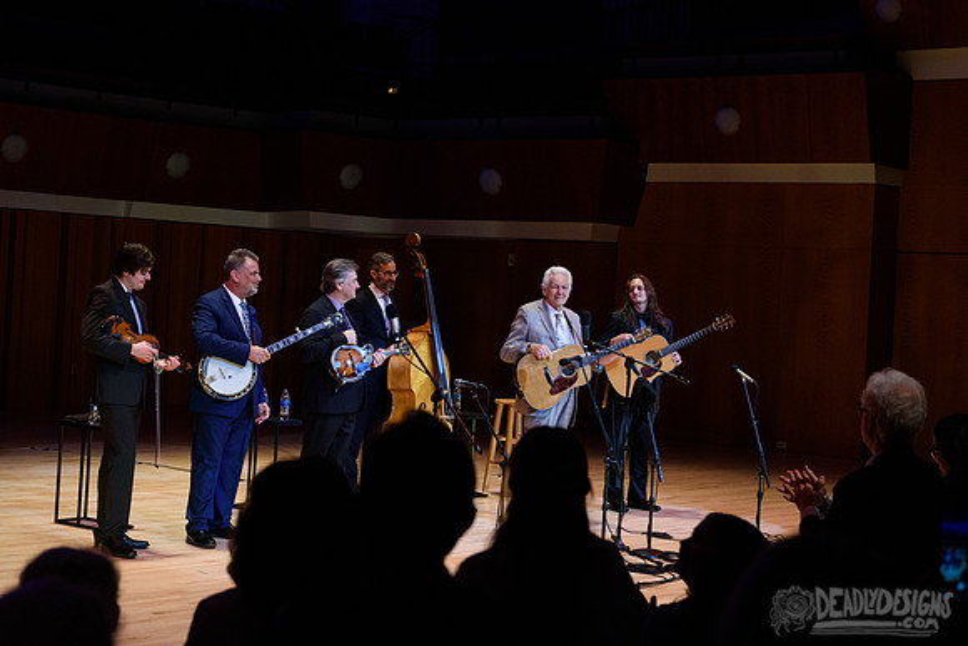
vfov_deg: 21.7
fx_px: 1685
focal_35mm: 63
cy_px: 297
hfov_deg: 32.0
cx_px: 466
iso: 2500
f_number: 5
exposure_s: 1/640
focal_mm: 58
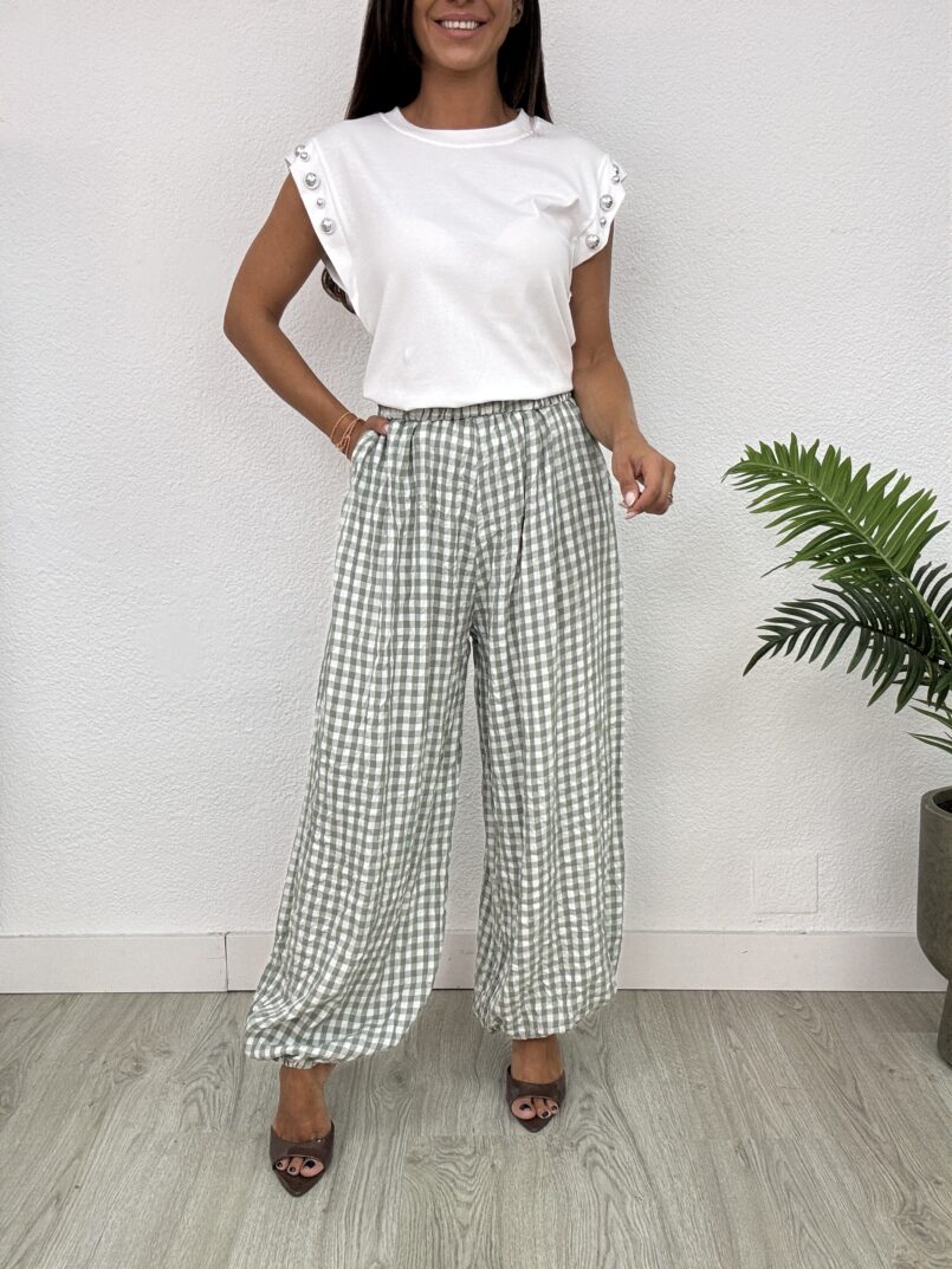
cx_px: 476
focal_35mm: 30
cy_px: 634
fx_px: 1100
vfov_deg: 60.0
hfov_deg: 46.8
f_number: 1.9
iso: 40
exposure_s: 1/100
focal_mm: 2.69
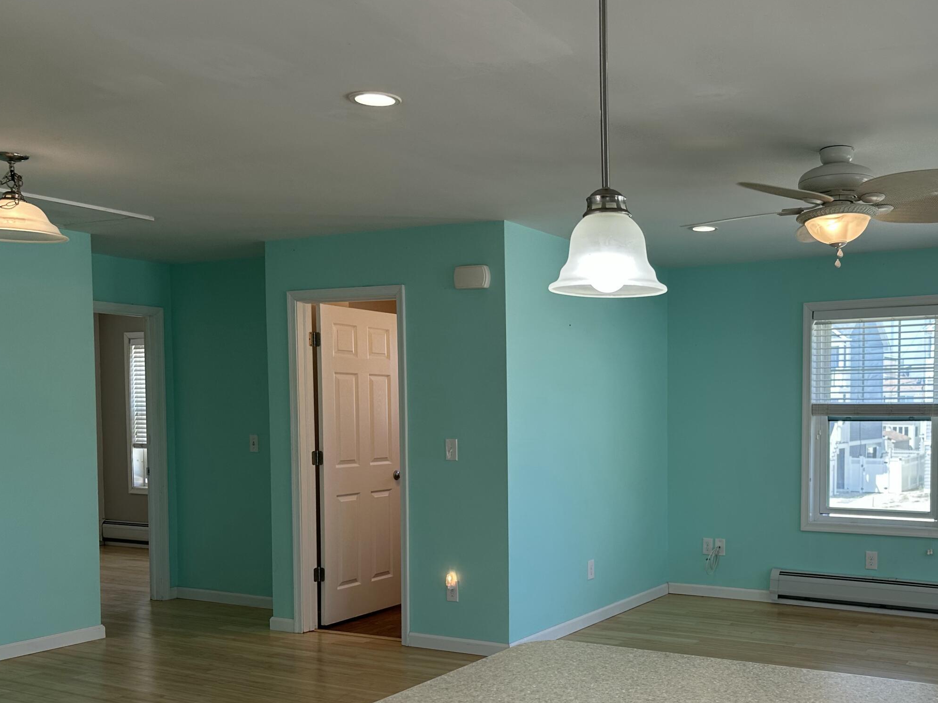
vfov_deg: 39.3
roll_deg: -0.2
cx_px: 675
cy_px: 461
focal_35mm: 36
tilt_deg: -2.6
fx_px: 976
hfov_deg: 49.8
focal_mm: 6.86
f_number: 1.78
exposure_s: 1/328
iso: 80
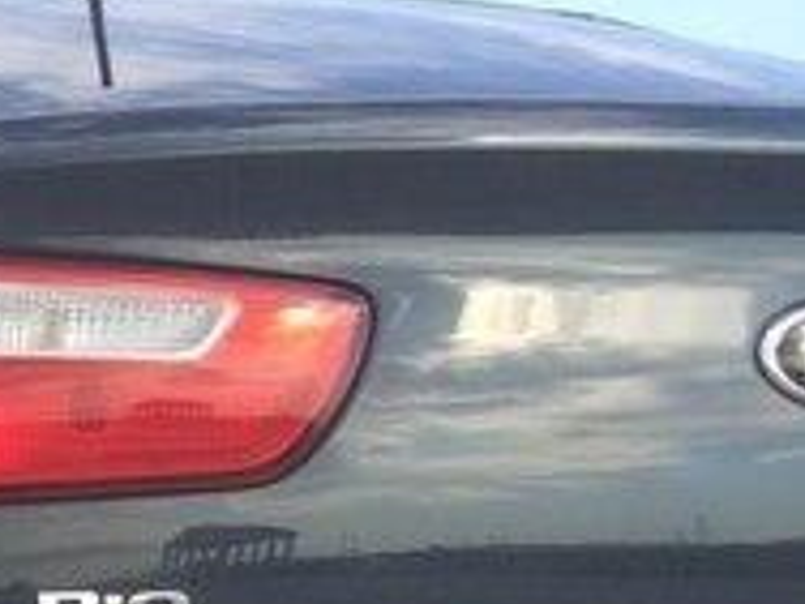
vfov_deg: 14.1
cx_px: -604
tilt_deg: -6.0
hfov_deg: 16.4
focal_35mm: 102
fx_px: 2372
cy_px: 700
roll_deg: +0.1
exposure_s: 1/612
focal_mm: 4.15
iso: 32
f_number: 2.2
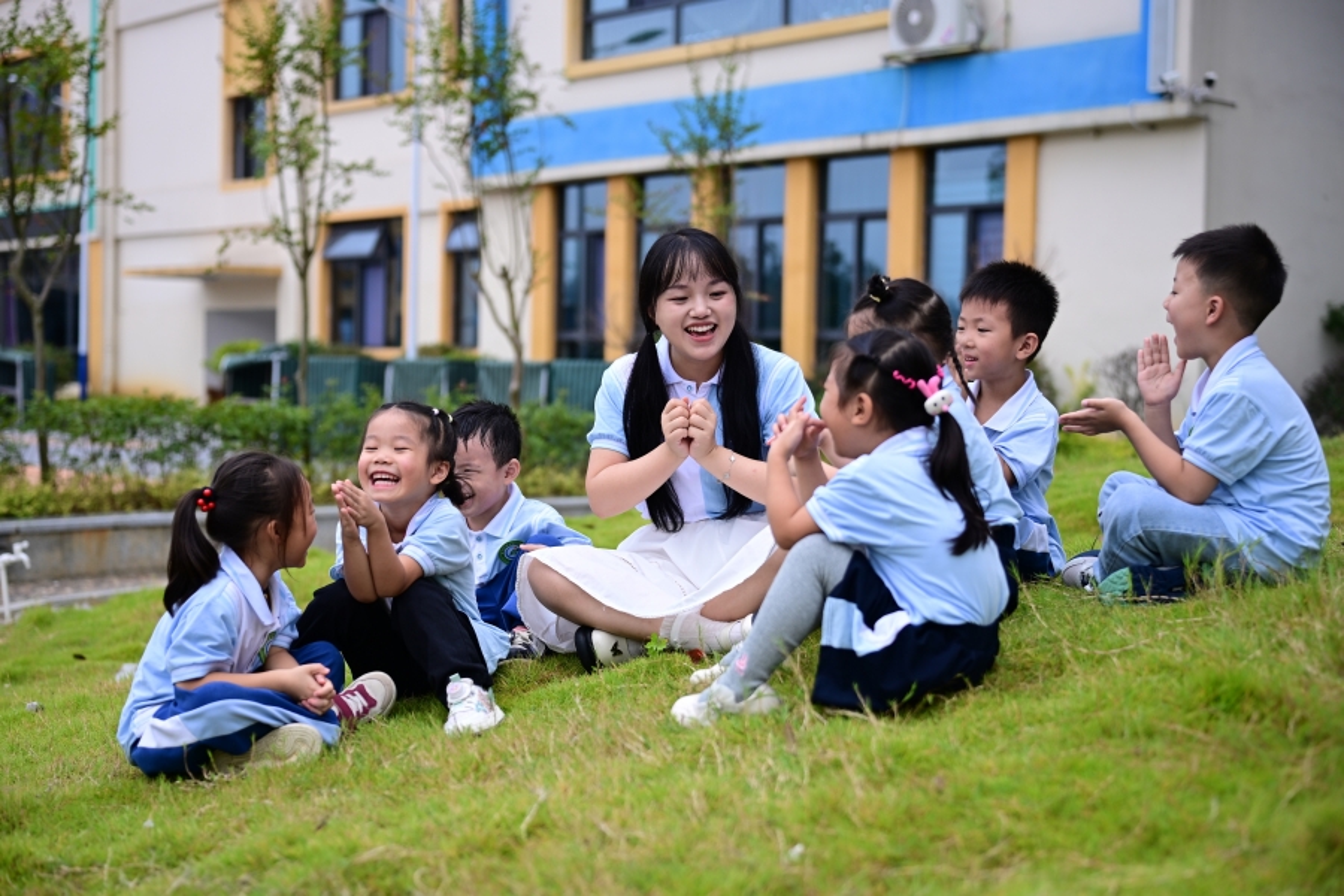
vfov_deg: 27.5
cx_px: 672
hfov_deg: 40.3
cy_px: 448
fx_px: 1829
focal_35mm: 49
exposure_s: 1/2000
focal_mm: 49
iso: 160
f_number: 2.2
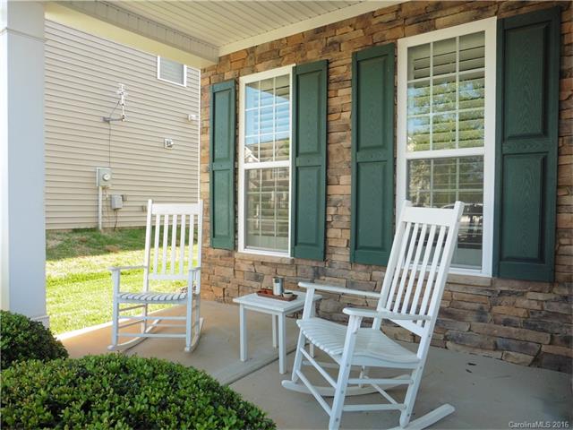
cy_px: 215
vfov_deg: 56.8
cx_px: 286
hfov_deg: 71.6
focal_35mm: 24
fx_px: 397
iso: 100
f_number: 4
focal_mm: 4.3
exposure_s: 1/125
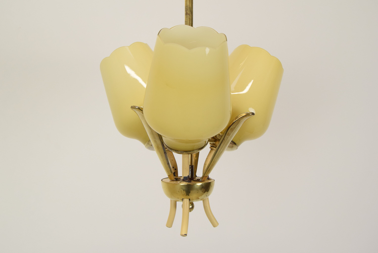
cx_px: 189
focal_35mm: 46
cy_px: 126
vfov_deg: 29.0
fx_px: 489
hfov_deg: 42.3
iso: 1600
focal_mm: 31
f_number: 8
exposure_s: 1/250
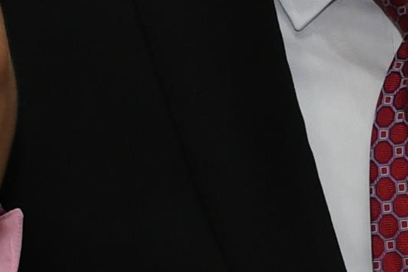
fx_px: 3232
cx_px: 406
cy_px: 158
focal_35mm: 285
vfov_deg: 4.8
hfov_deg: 7.2
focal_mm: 24
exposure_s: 1/100
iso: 800
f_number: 3.8
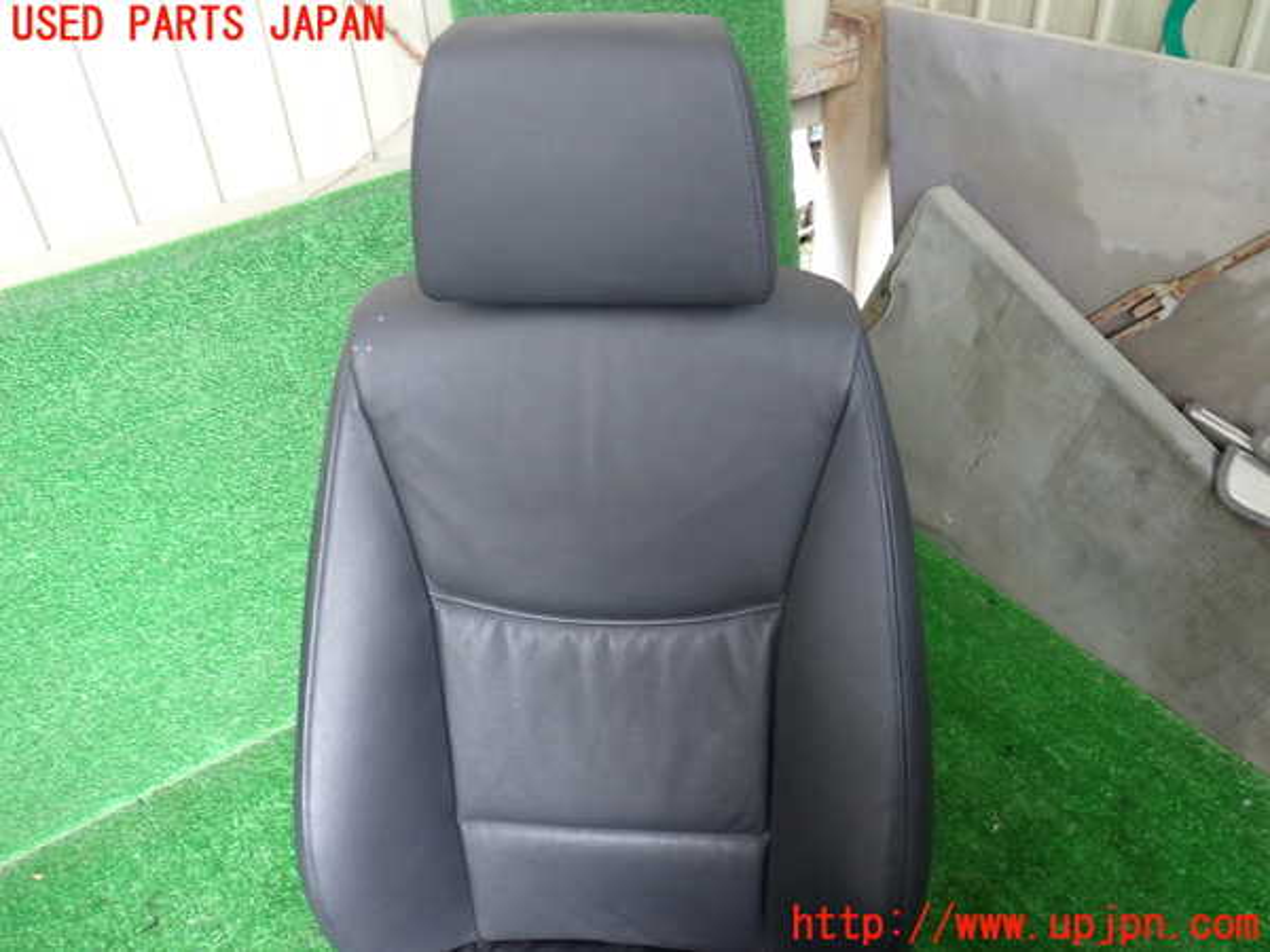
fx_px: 1101
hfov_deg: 60.0
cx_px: 635
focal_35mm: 30
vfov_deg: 46.8
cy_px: 476
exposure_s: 1/30
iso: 200
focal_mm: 5.4
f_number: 2.3
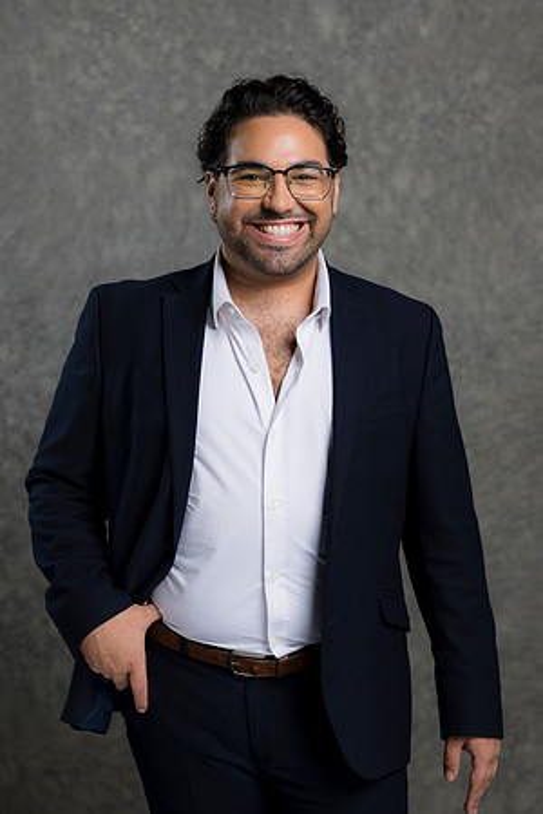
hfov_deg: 16.1
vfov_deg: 23.9
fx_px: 1923
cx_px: 272
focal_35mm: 85
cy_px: 407
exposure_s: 1/200
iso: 125
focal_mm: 85
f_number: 5
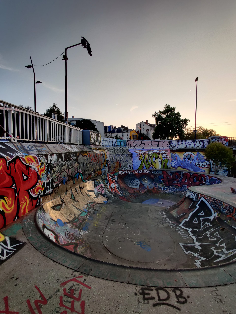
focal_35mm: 13
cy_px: 157
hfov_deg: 89.9
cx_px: 118
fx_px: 118
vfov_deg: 106.2
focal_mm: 2.25
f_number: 2.2
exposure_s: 1/239
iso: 100
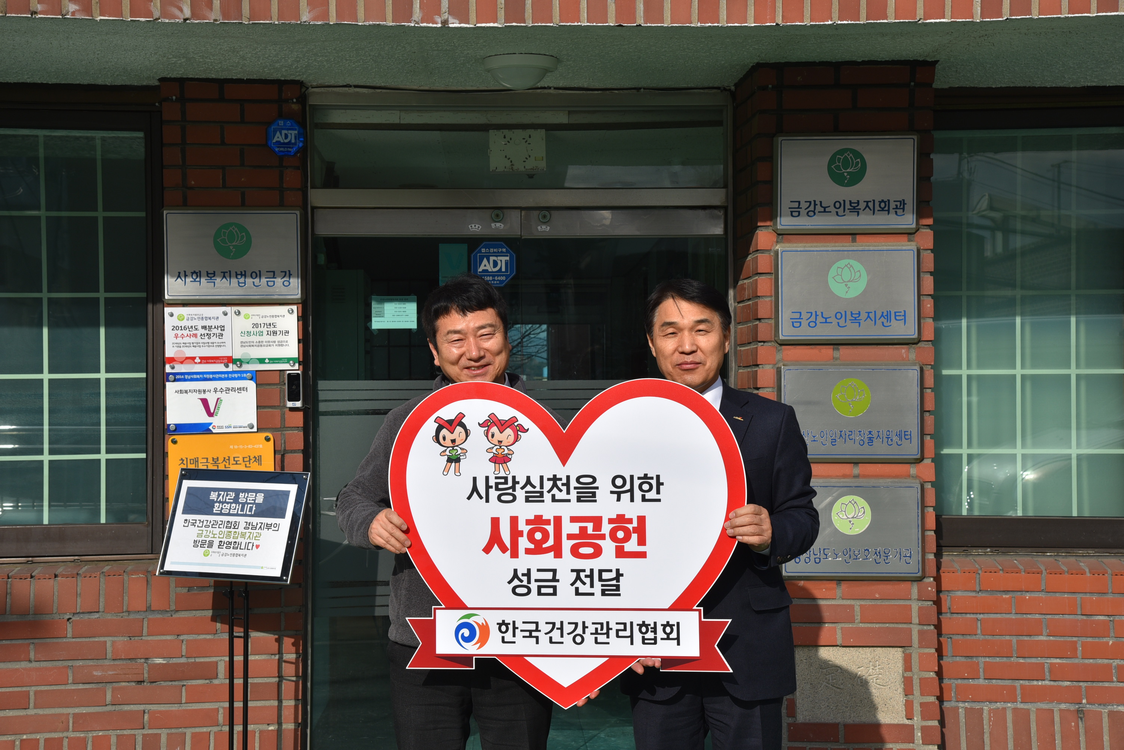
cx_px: 562
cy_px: 375
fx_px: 1718
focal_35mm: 55
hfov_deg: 36.2
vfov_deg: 24.6
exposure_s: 1/500
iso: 200
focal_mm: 55
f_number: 11
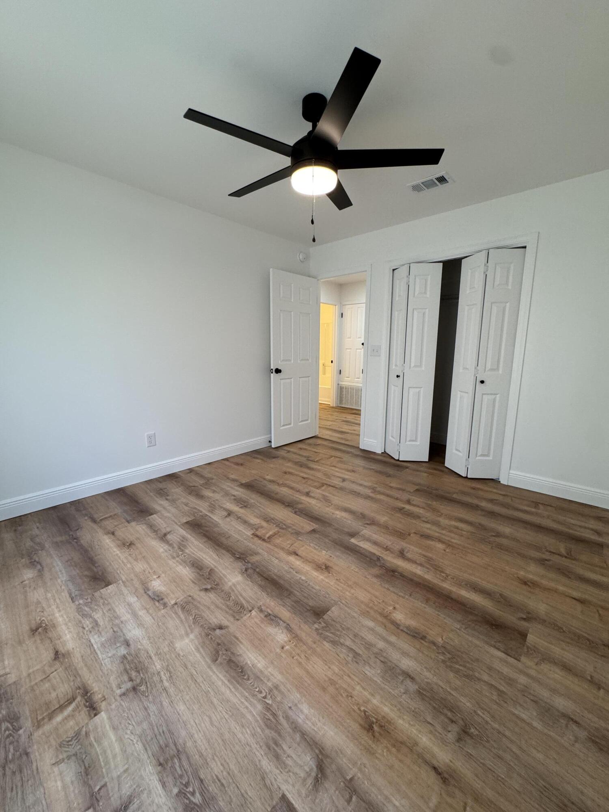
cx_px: 304
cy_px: 406
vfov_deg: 102.1
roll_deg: -0.3
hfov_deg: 85.7
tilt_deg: -10.3
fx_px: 328
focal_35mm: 14
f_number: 2.2
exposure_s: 1/120
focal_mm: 2.22
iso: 160
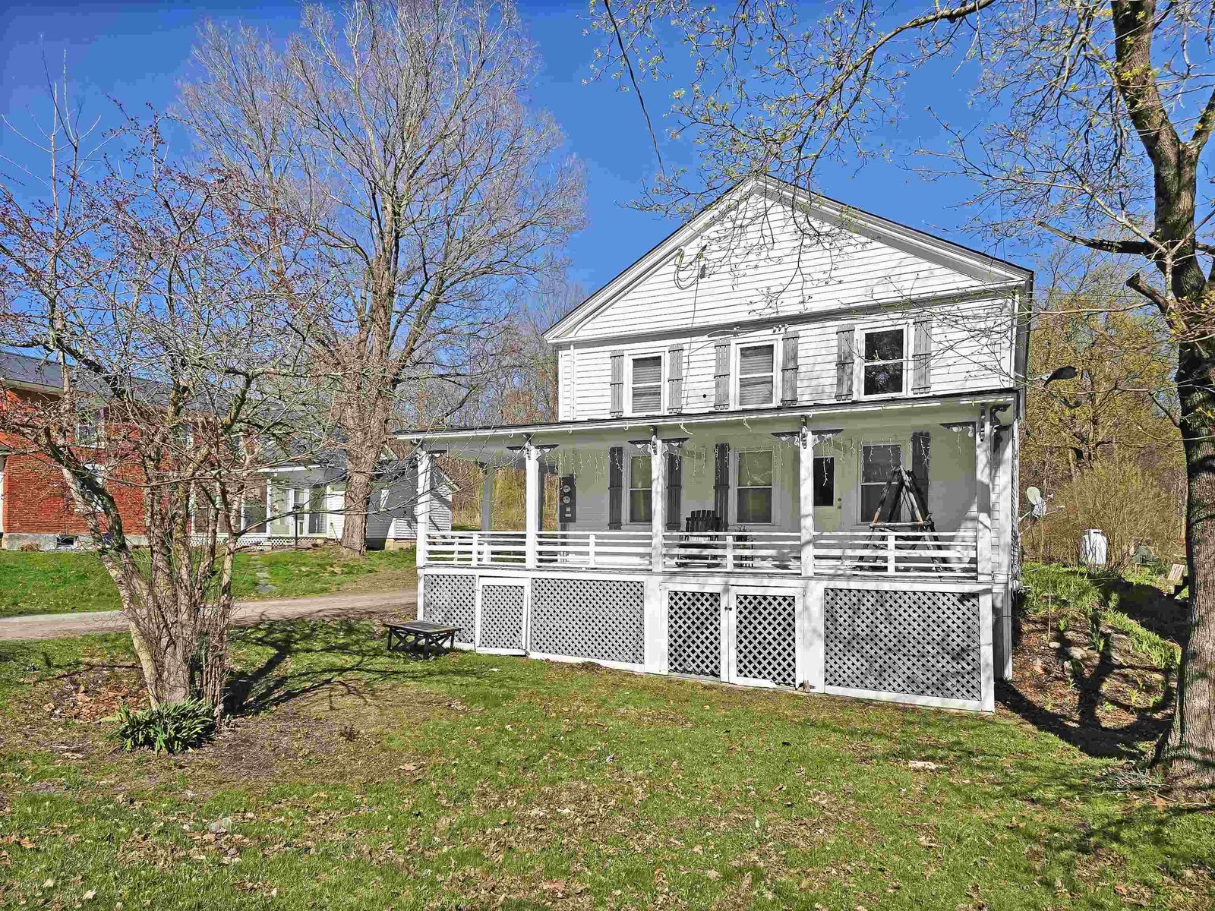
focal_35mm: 23
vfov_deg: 58.9
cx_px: 608
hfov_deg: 73.9
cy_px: 456
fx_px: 807
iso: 12
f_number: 1.7
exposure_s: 1/1199
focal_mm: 6.3
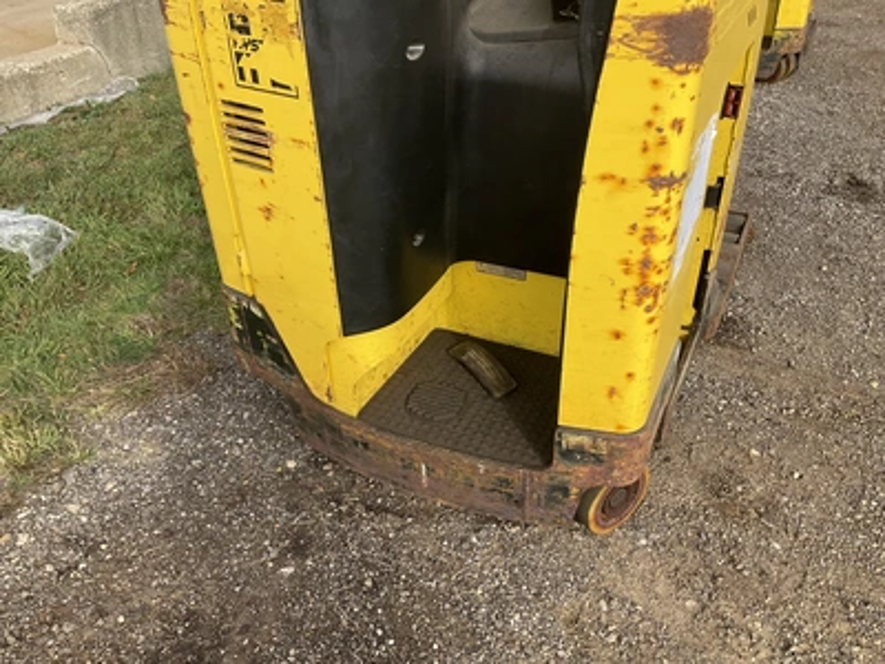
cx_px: 442
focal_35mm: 29
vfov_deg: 48.2
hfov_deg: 61.7
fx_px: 741
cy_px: 332
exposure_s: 1/1055
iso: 25
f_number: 1.8
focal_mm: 3
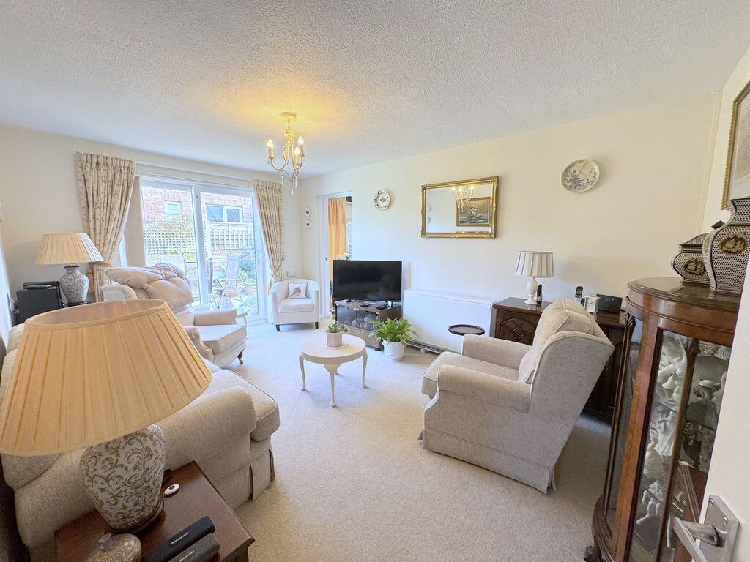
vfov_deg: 85.7
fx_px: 303
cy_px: 281
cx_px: 375
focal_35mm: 14
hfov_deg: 102.1
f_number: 2.2
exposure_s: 1/99
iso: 160
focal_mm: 2.22
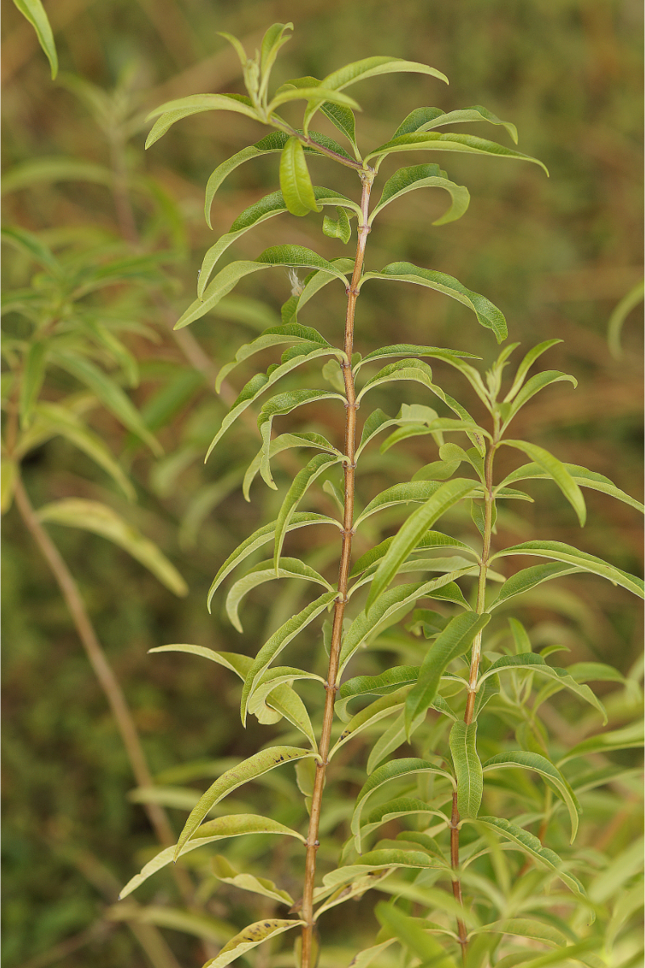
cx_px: 322
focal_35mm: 150
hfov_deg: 9.1
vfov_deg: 13.7
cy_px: 484
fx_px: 4031
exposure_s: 1/160
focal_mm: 100
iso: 100
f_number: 5
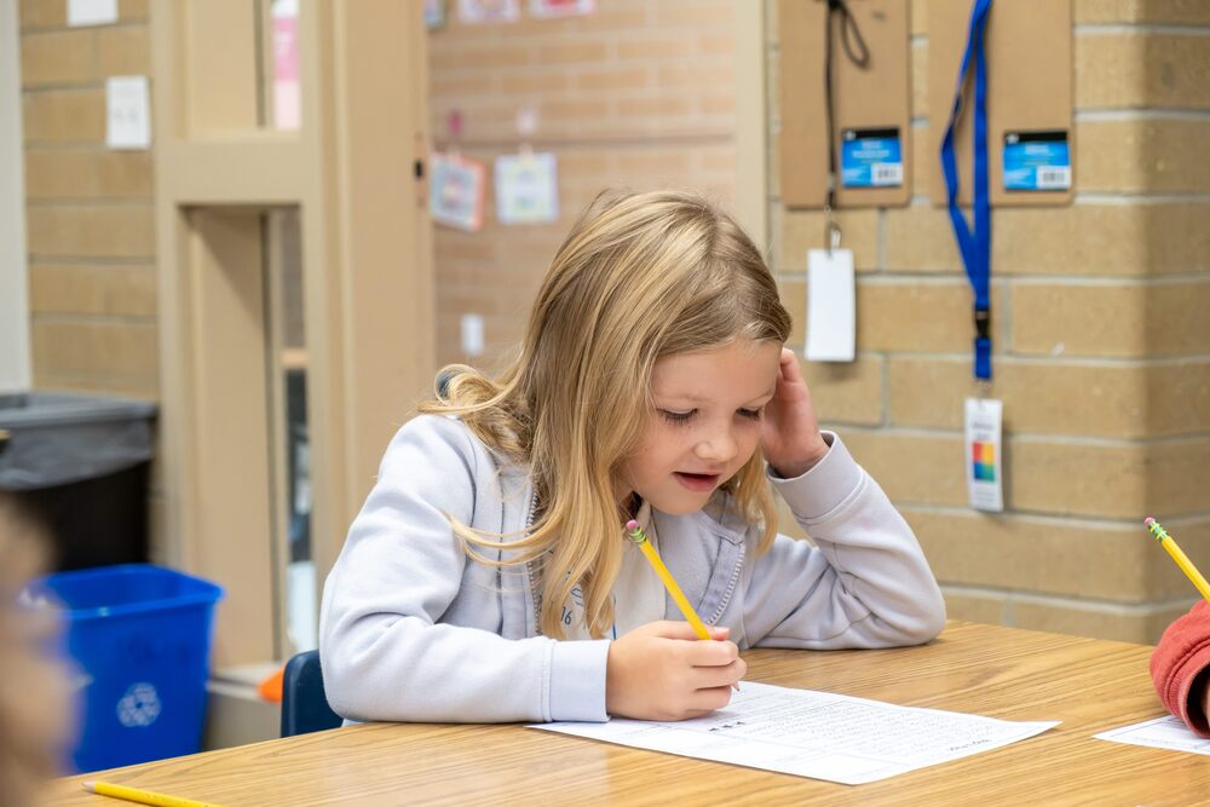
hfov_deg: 23.5
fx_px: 2910
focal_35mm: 87
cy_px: 404
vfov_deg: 15.8
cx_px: 605
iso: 6400
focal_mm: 55
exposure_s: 1/500
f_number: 4
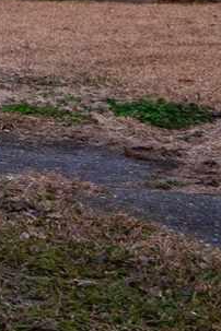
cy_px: -81
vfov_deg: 12.4
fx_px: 1492
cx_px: -1048
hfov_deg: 5.3
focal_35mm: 162
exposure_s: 6
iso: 250
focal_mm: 16
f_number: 8
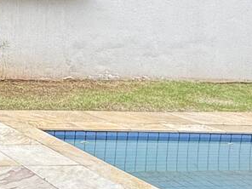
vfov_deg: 20.7
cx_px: -271
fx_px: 495
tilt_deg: -1.2
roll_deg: -1.4
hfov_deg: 17.9
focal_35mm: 68
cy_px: -10
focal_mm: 2.22
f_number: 2.2
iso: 64
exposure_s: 1/101
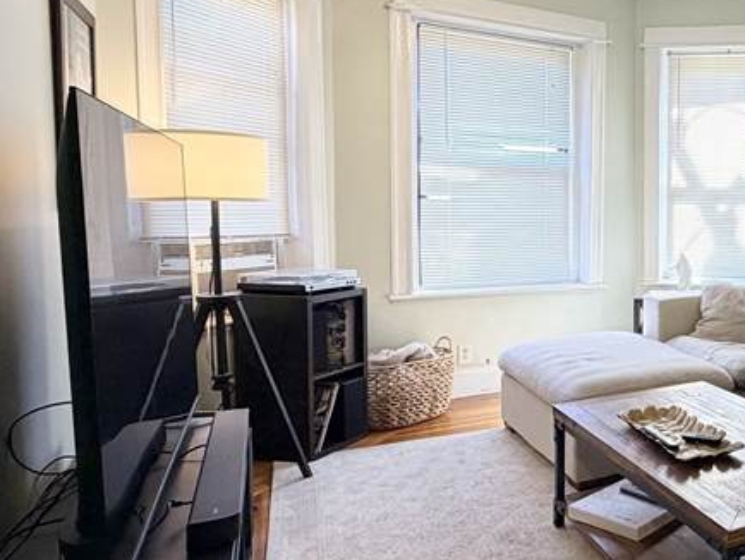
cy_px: 249
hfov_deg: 45.9
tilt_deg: -3.9
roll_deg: -0.8
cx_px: 755
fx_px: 711
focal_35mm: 33
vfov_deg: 42.9
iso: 160
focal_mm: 2.22
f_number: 2.2
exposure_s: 1/60
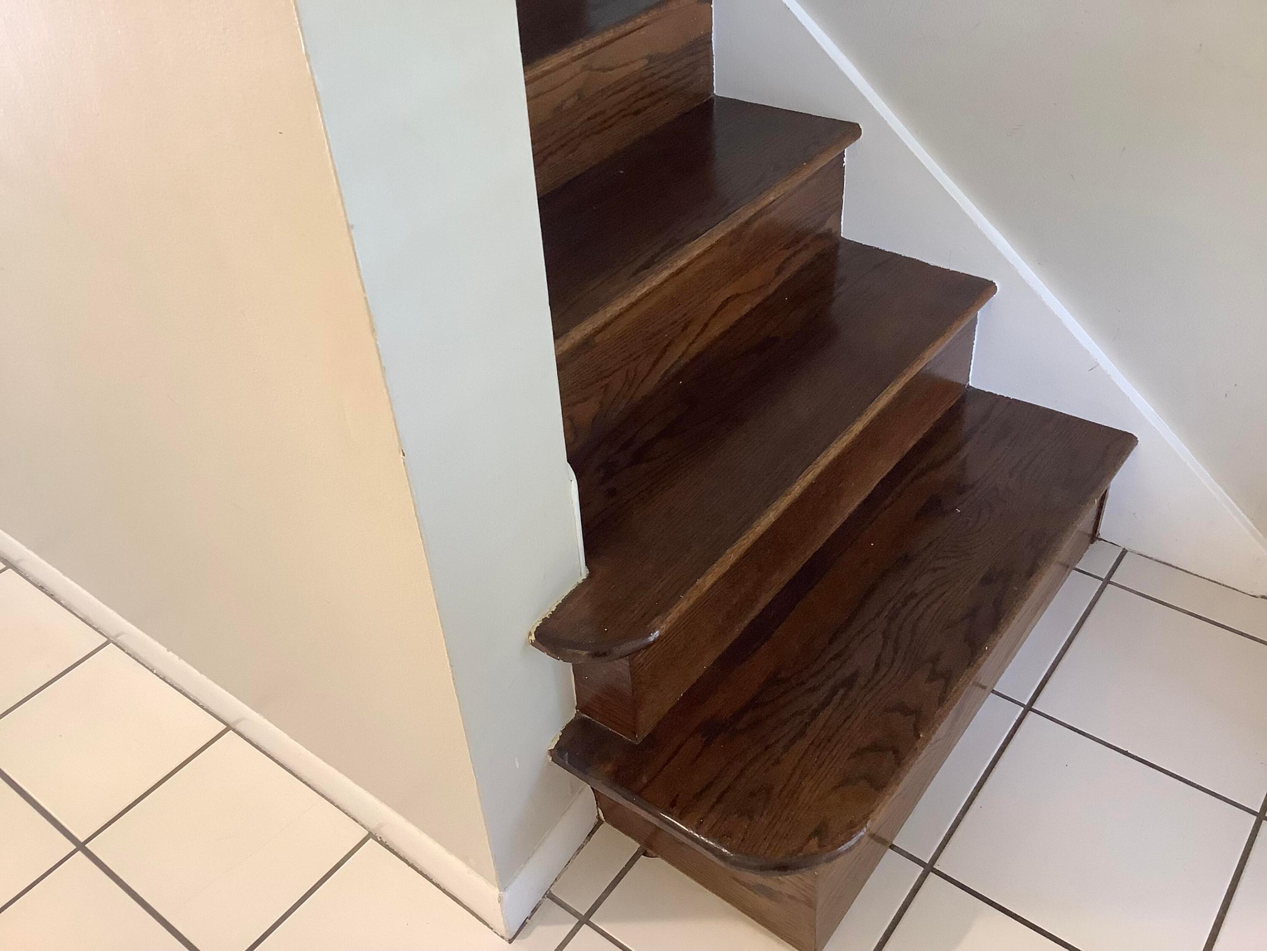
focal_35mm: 31
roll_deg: +3.3
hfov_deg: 58.4
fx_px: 1135
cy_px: 476
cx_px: 634
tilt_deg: -39.5
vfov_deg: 45.4
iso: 160
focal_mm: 3.3
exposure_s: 1/60
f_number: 2.4
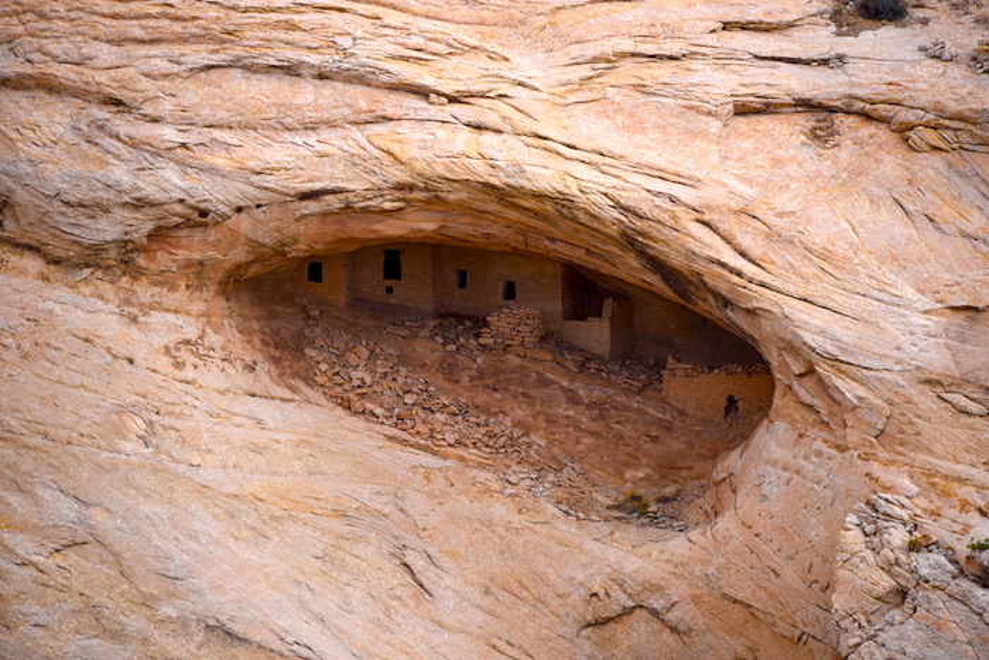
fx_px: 5770
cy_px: 330
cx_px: 494
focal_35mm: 210
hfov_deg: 9.8
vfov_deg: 6.5
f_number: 5.6
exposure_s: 1/250
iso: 100
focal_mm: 210
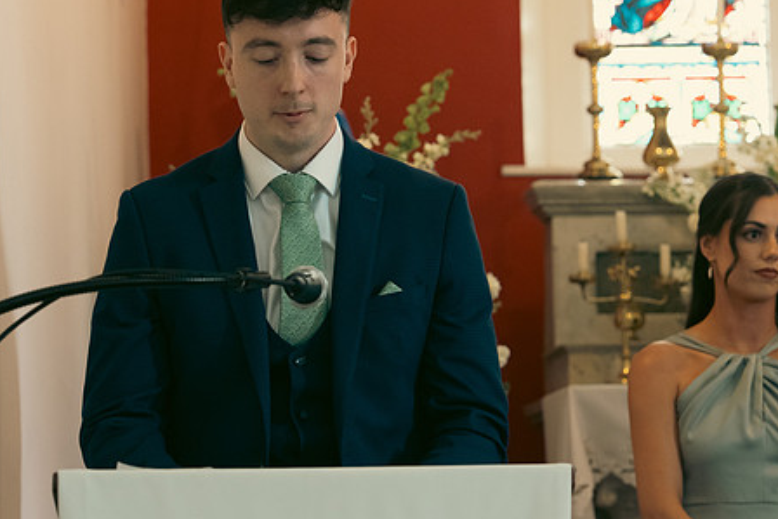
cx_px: 415
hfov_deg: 18.6
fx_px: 2378
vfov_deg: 12.5
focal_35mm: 110
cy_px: 232
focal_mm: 57
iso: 2500
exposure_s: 1/200
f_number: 3.5
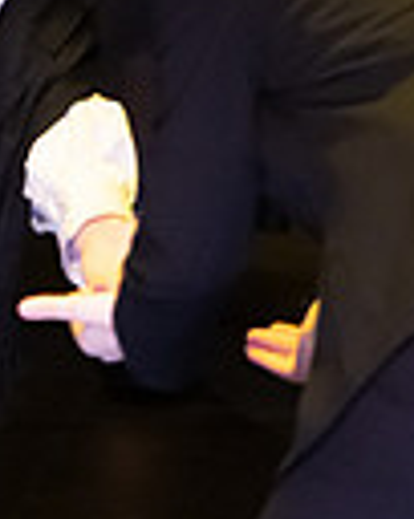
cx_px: 93
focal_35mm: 1470
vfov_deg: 1.3
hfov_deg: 1.1
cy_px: -107
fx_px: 22568
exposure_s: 1/200
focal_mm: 300
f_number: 2.8
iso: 10000
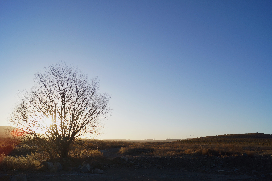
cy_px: 90
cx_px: 136
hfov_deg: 67.4
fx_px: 204
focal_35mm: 27
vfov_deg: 47.9
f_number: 8
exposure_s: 1/500
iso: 200
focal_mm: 18
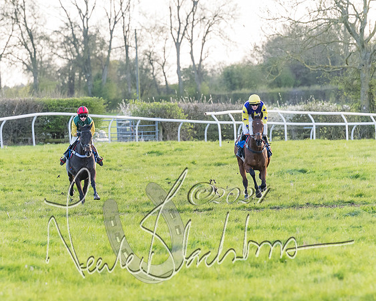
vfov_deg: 3.6
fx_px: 4822
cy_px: 151
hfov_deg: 4.5
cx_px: 153
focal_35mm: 433
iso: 800
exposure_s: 1/1000
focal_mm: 170
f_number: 4
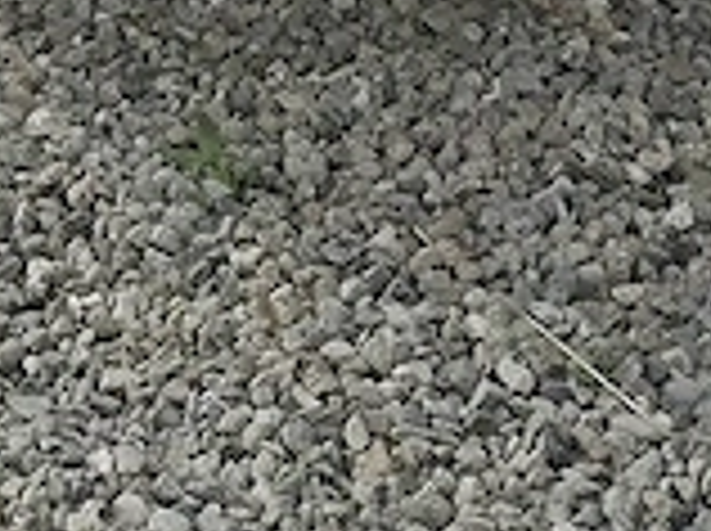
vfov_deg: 8.5
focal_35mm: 146
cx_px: -194
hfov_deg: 13.1
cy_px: -1066
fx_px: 2994
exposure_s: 1/2026
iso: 50
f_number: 1.65
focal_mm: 6.19
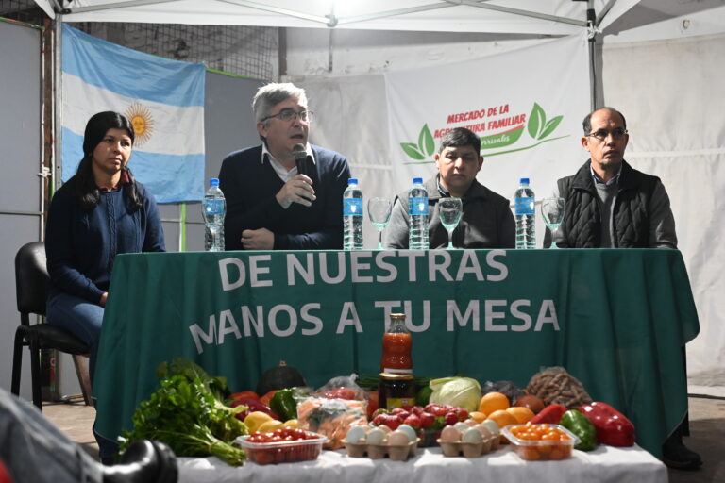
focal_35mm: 45
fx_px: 906
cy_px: 242
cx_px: 362
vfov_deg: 29.9
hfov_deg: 43.6
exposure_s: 1/100
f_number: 4
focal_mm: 45
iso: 3200
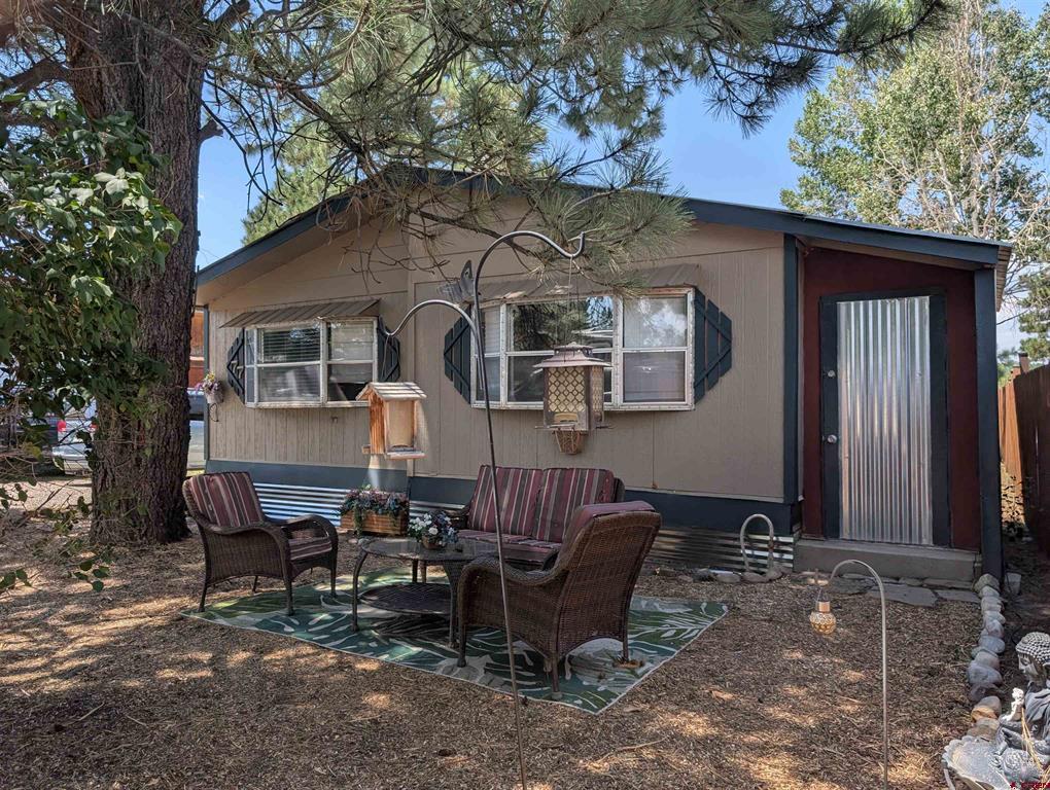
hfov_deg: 71.5
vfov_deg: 56.9
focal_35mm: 24
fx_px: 729
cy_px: 395
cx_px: 525
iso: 22
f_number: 1.68
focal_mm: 6.9
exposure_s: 1/548
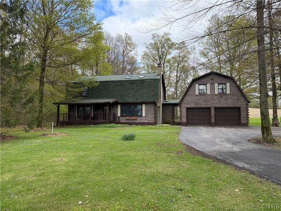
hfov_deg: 71.6
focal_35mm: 24
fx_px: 195
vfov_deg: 56.8
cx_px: 140
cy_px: 106
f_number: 1.78
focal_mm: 6.76
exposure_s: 1/1812
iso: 100
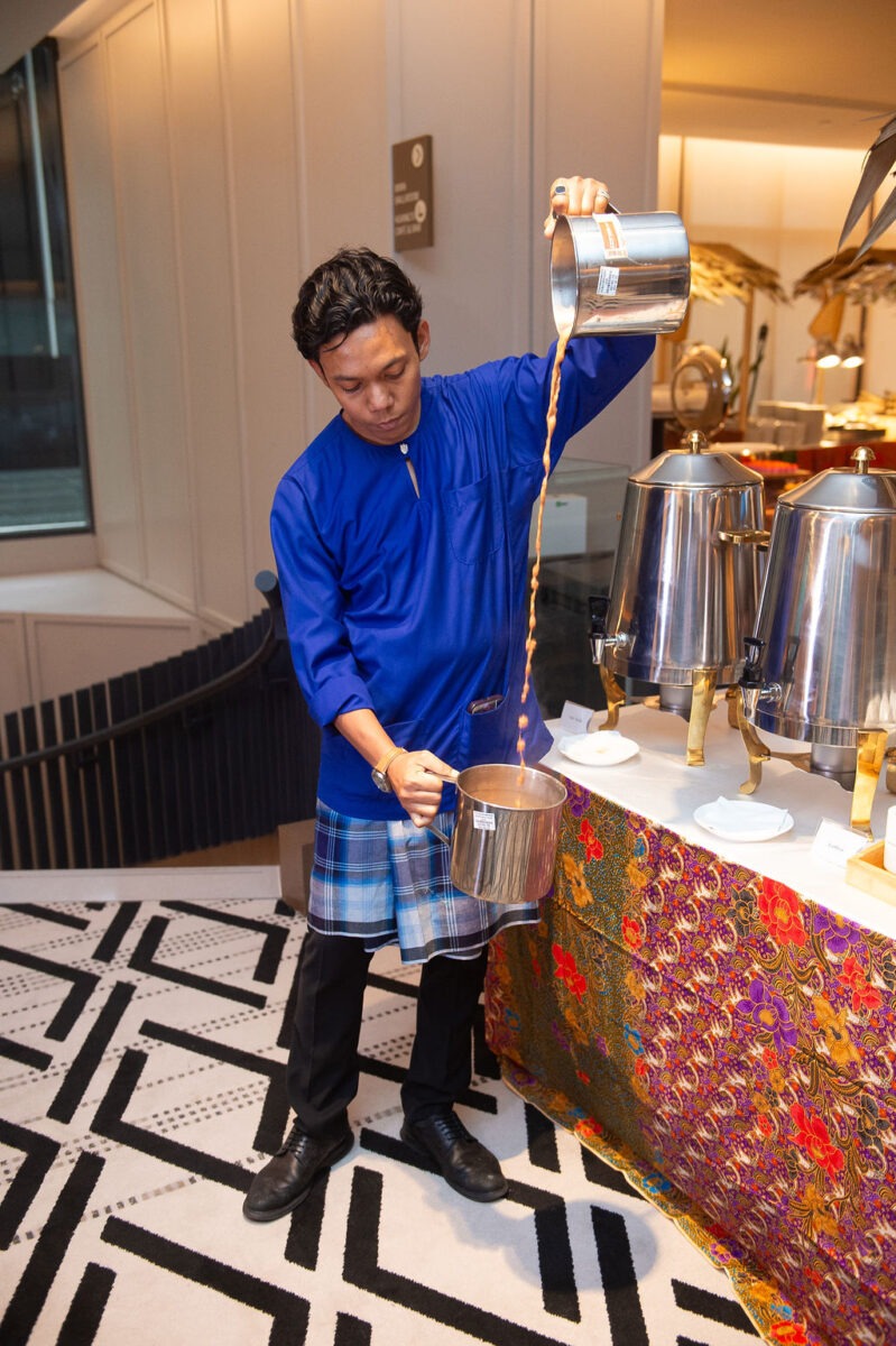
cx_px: 448
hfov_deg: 38.9
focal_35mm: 34
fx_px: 1270
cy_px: 673
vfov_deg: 55.8
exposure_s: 1/250
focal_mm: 34
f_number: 3.5
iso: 3200
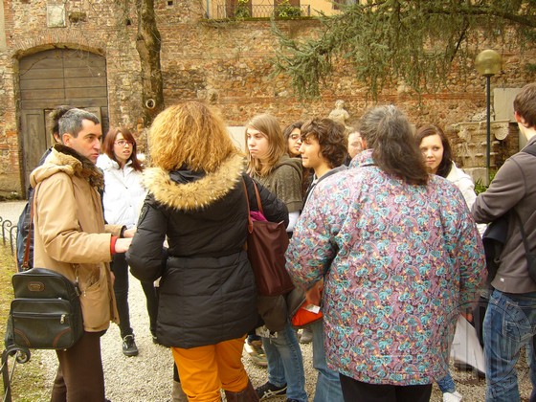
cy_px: 201
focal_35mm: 35
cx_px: 268
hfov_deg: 52.6
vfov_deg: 40.7
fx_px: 542
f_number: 2.8
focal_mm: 5.8
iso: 80
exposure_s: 1/50
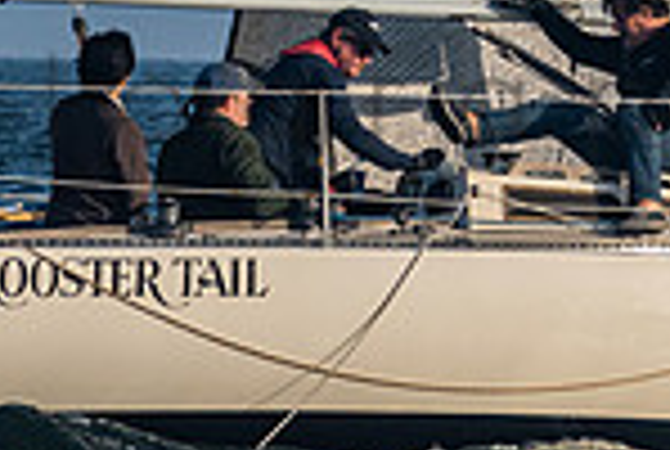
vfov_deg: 1.4
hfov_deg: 2.1
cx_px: 844
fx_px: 18648
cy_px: -474
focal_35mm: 1000
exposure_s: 1/800
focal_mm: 200
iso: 400
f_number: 8
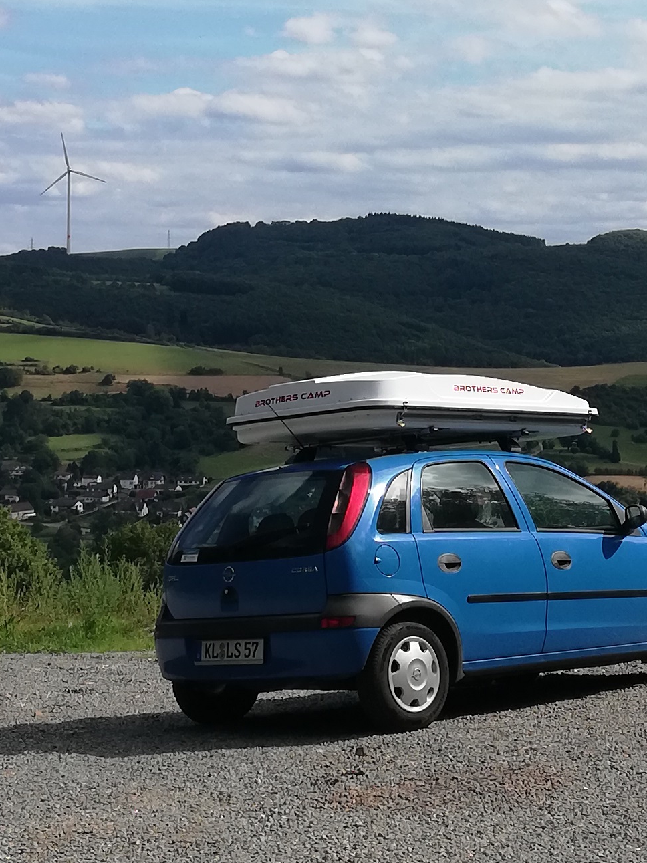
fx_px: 2268
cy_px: 277
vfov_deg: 21.4
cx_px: 405
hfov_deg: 16.2
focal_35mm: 91
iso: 50
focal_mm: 3.81
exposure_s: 1/1515
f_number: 2.2
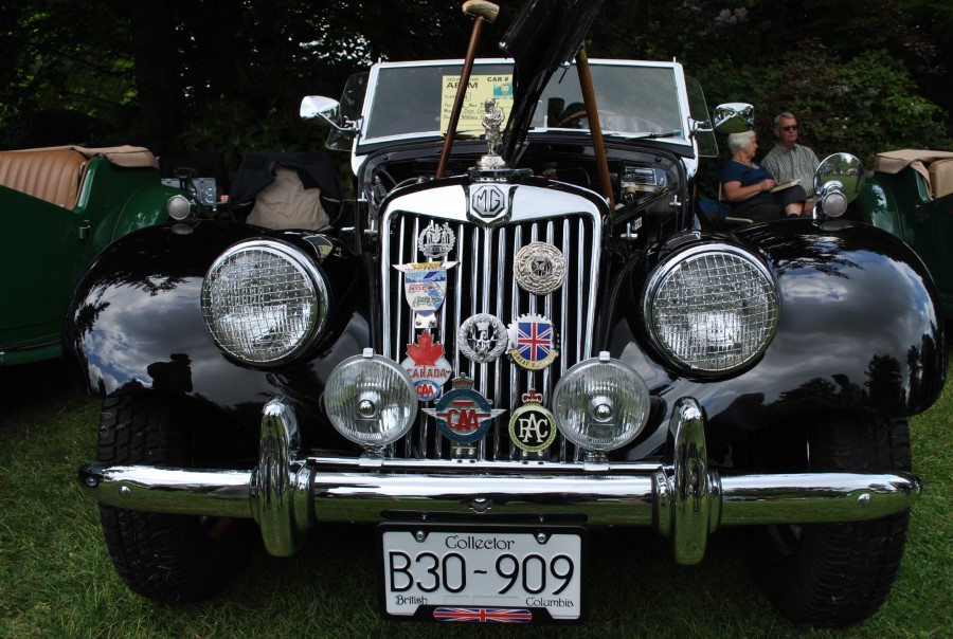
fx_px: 875
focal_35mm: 33
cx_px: 476
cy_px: 320
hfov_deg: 57.1
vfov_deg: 40.1
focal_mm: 22
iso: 100
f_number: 6.3
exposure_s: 1/160
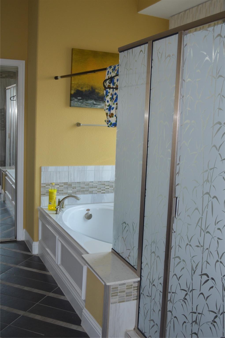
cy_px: 169
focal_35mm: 39
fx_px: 366
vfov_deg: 49.6
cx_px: 112
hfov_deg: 34.2
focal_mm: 26
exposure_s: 1/60
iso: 500
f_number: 4.2
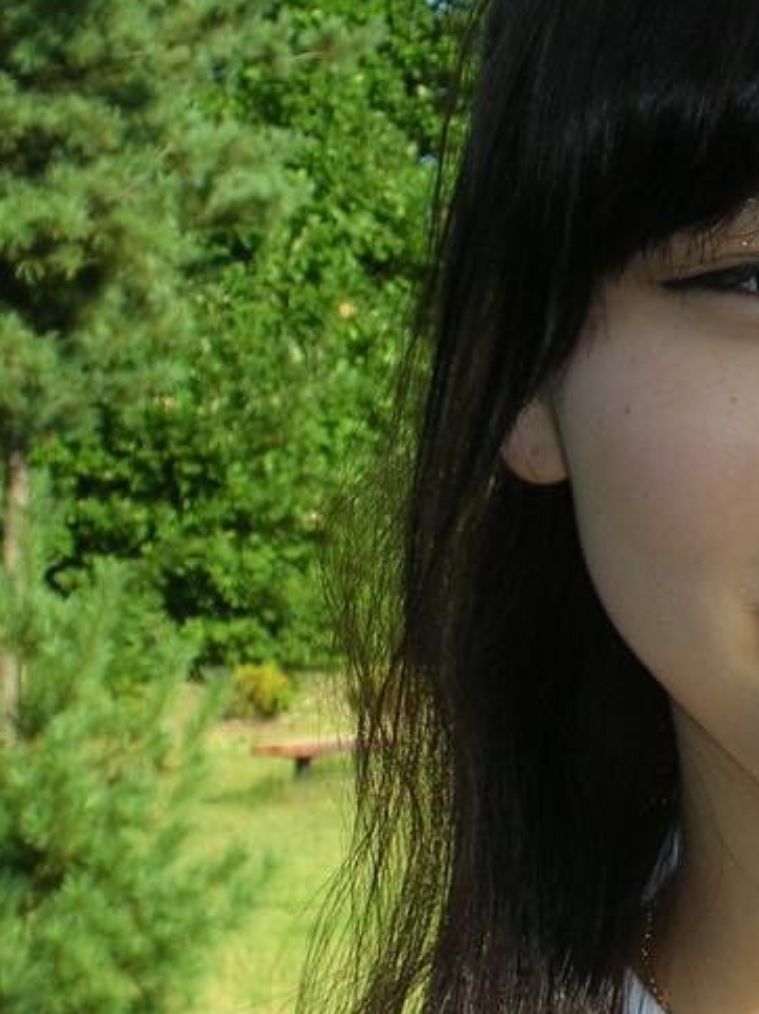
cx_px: 857
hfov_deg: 10.4
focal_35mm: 140
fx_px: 4098
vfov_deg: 14.1
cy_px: 581
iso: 50
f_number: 3.7
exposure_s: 1/299
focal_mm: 8.8
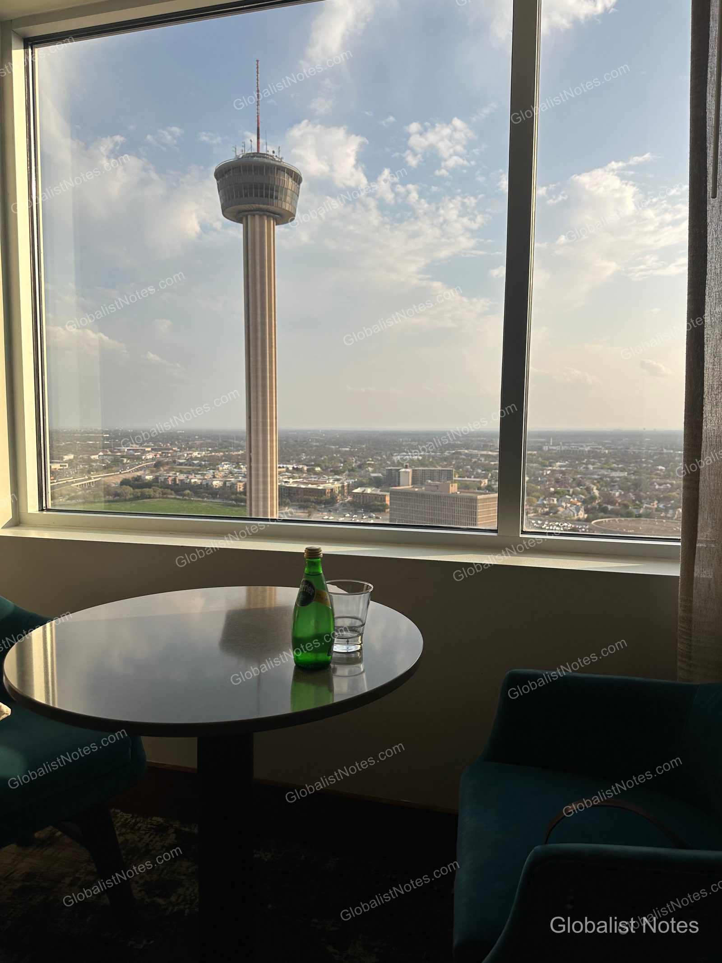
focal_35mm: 24
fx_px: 667
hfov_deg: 56.8
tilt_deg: -4.3
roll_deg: -0.8
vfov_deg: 71.6
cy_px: 482
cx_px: 361
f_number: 1.78
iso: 80
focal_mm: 6.86
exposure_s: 1/3058
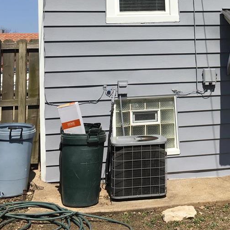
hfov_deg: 27.3
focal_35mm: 61
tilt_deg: +6.1
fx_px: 459
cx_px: 202
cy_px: 20
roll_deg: +1.6
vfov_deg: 27.1
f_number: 2.2
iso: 25
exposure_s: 1/2198
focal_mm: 4.15
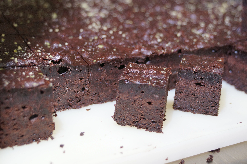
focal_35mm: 56
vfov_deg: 24.3
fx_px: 380
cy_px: 82
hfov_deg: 36.0
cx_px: 124
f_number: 4.5
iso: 640
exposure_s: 1/60
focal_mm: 37
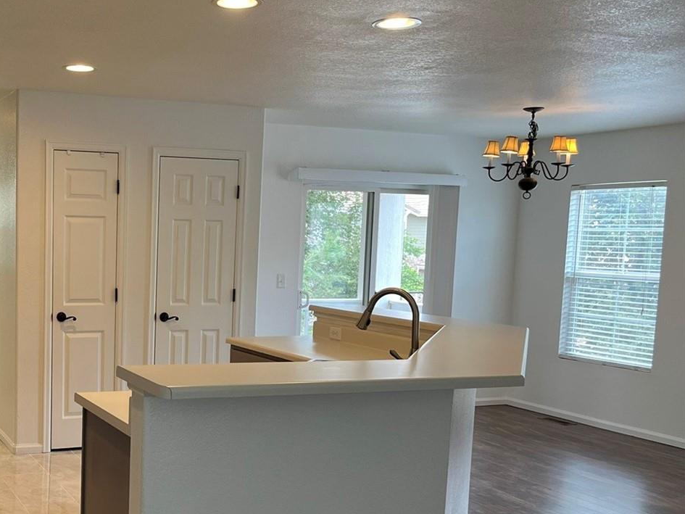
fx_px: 871
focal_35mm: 44
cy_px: 324
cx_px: 108
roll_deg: -1.6
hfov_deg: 40.6
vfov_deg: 32.7
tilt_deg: -6.4
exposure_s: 1/120
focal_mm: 5.1
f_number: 1.6
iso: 80
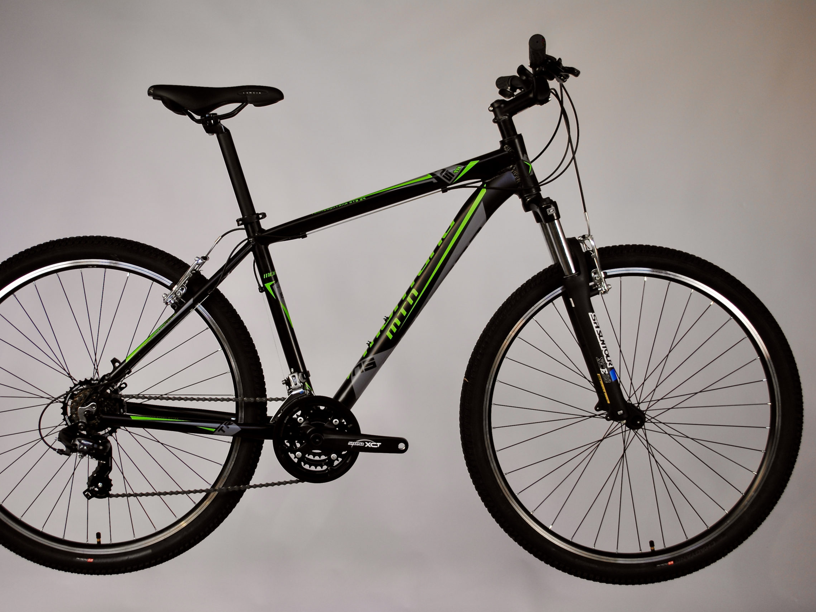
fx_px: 1226
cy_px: 307
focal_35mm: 52
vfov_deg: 28.0
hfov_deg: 36.8
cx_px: 361
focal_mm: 32
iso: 200
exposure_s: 1/60
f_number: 4.8
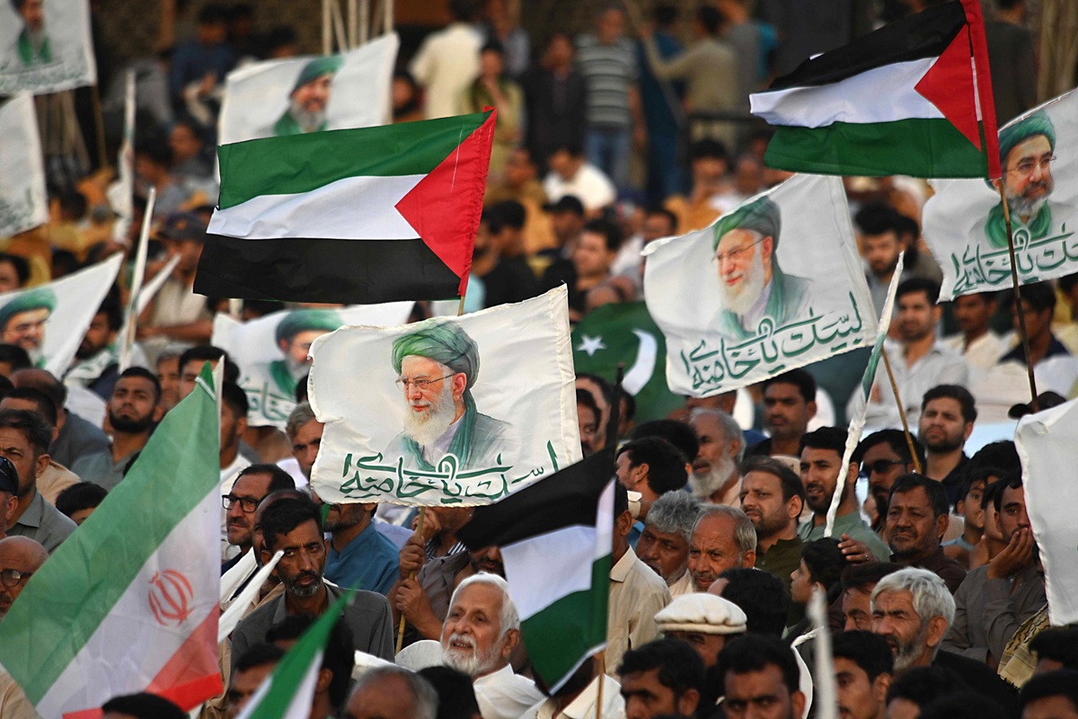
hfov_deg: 5.7
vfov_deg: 3.8
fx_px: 10779
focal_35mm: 360
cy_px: 360
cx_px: 539
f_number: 5.3
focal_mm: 360
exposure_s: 1/800
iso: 800
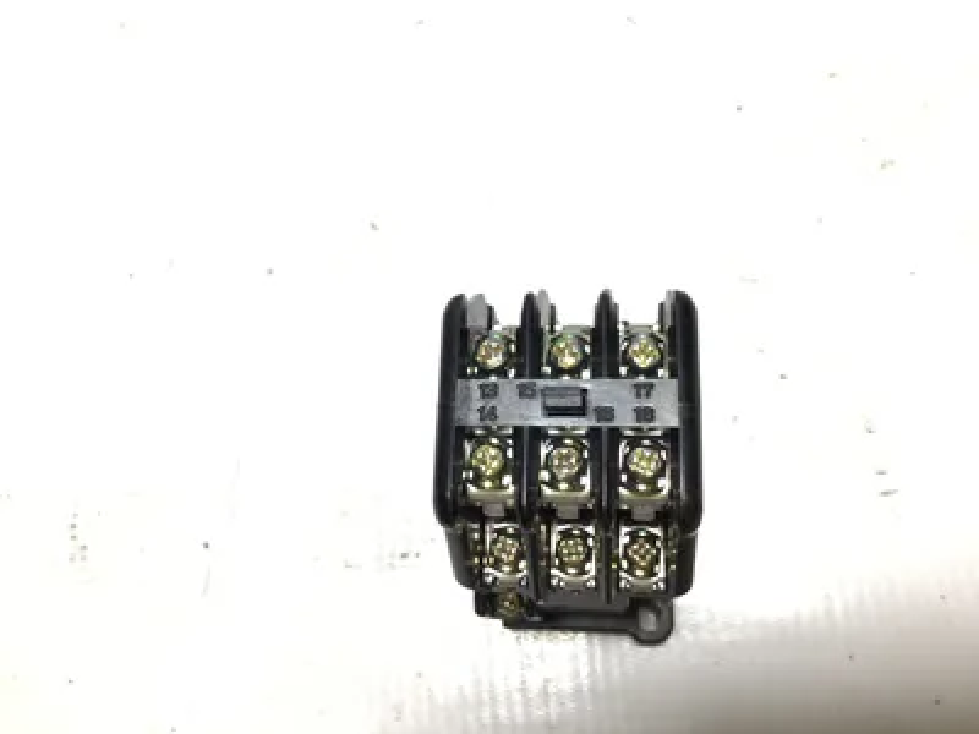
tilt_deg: -71.7
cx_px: 490
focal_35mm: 31
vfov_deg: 45.4
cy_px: 367
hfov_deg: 58.4
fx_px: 877
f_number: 2.4
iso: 32
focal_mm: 3.3
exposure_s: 1/120
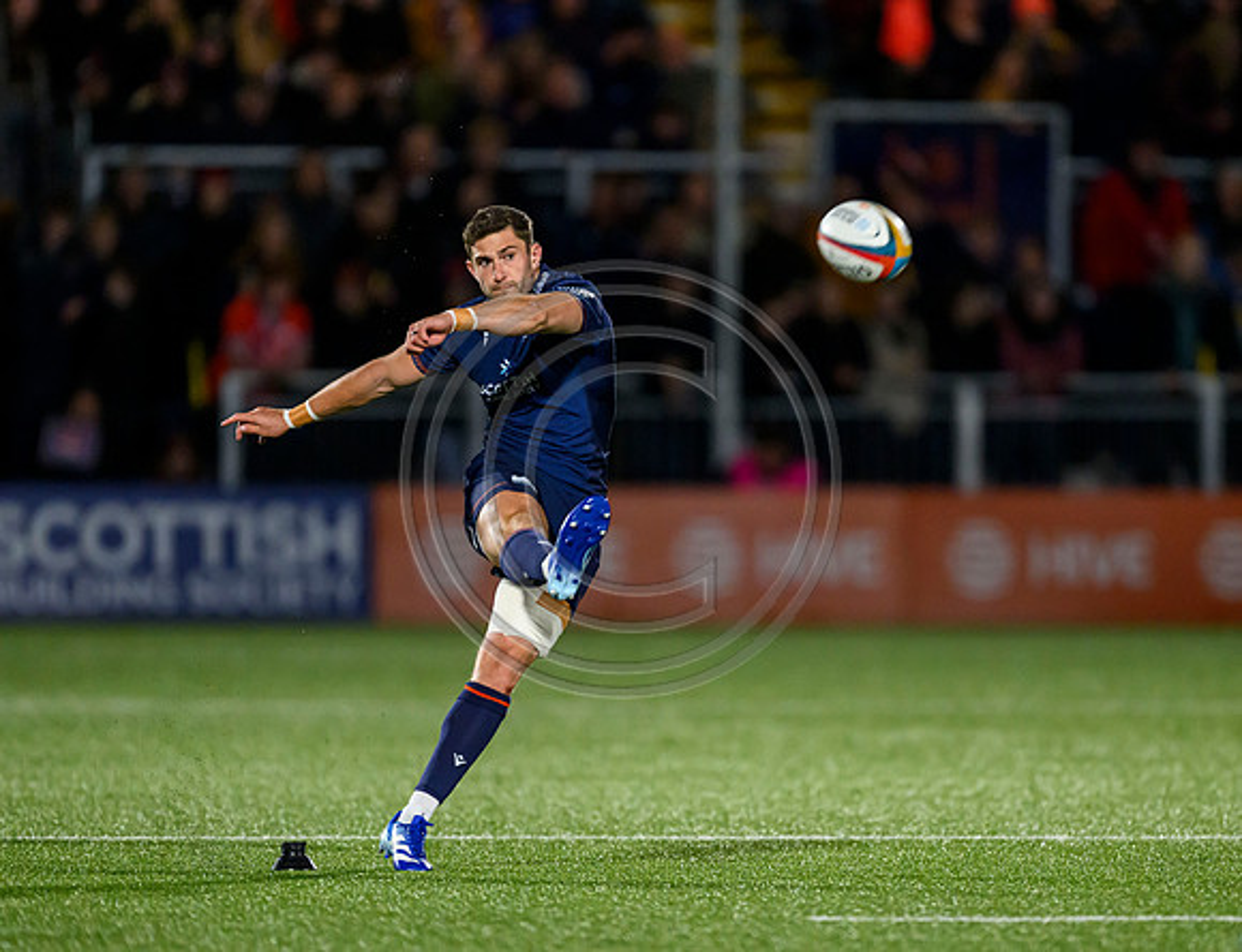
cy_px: 507
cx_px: 691
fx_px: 24540
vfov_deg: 2.2
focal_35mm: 678
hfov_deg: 2.9
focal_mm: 560
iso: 6400
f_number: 4
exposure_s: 1/1250
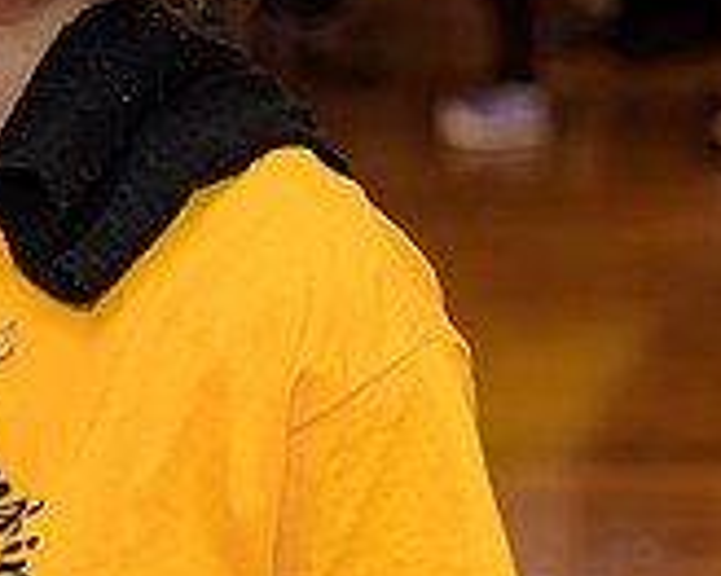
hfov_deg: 8.2
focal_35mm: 232
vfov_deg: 6.7
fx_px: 4948
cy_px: 147
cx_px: -273
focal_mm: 70
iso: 1000
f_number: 4
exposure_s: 1/125
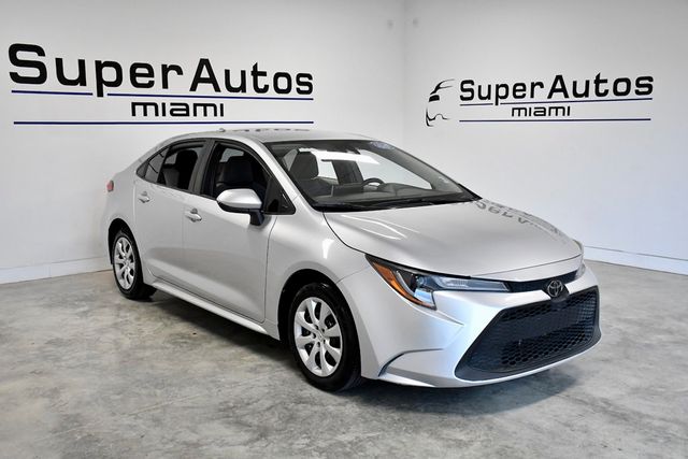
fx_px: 688
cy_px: 230
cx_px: 344
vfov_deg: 36.9
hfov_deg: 53.1
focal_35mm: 36
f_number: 5.6
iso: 2500
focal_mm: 24
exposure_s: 1/800
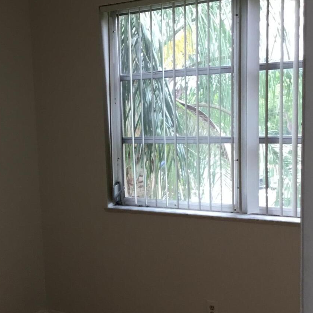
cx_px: 107
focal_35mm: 65
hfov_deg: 26.4
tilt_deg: -10.7
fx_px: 665
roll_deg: +3.0
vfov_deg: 26.2
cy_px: 225
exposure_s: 1/30
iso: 25
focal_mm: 3.3
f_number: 2.4
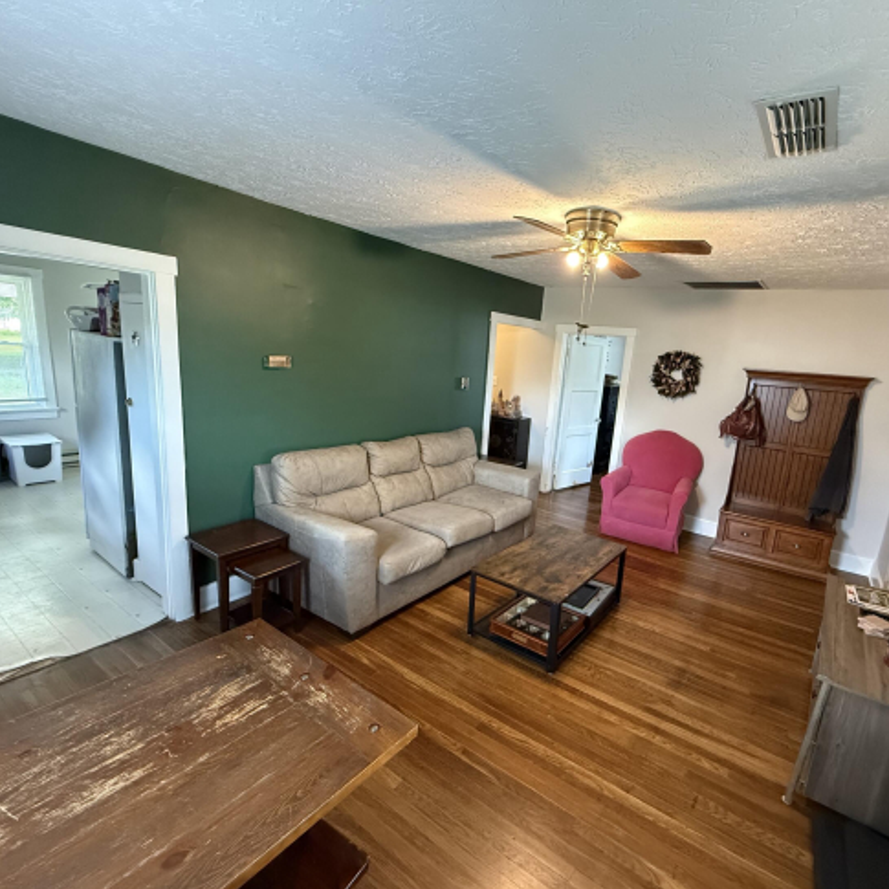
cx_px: 507
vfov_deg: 84.0
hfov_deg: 83.5
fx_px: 494
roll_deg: -5.4
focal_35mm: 17
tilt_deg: -12.2
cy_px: 451
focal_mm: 2.22
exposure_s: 1/60
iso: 800
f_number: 2.2
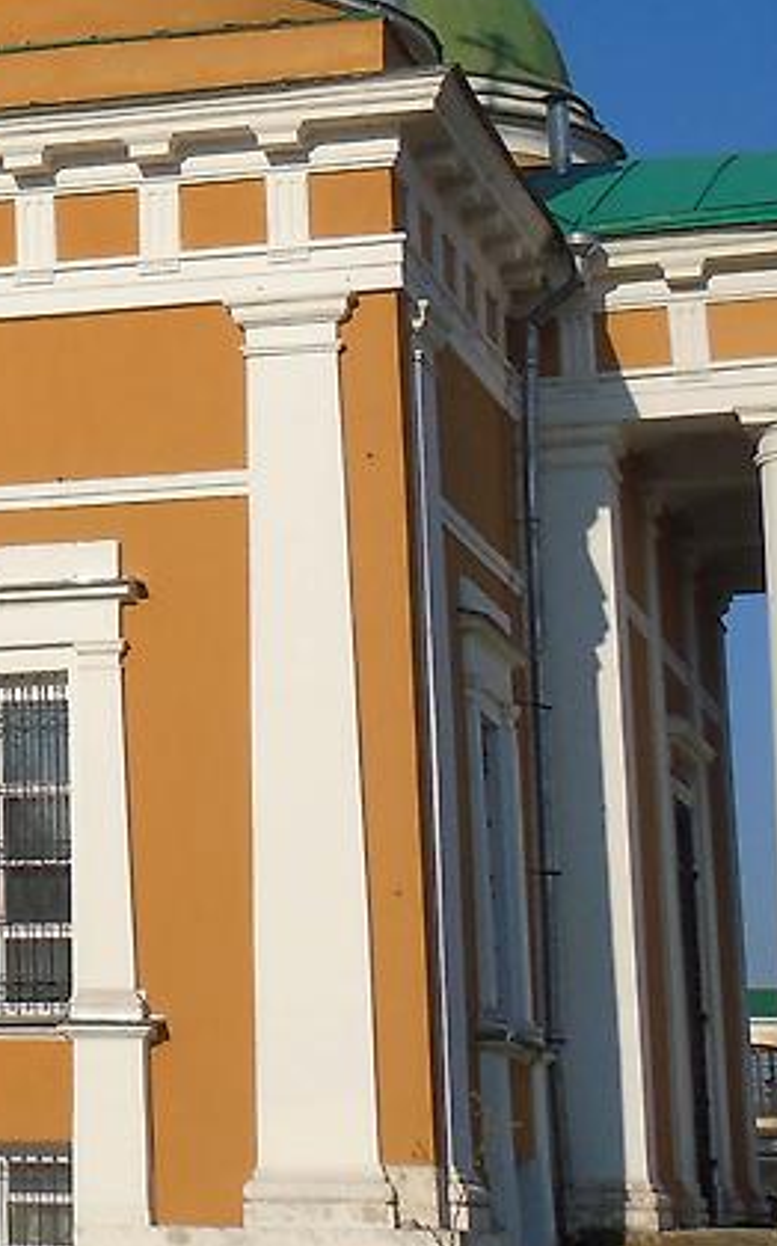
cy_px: 193
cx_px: -492
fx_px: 3495
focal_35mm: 103
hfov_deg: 11.9
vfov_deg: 19.9
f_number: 4.7
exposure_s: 1/1000
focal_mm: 6.1
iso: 80
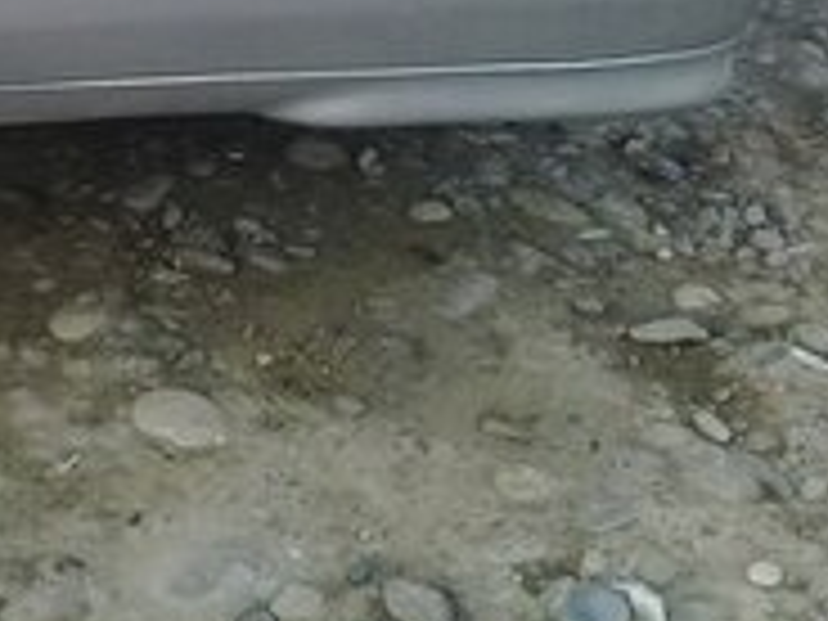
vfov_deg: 12.4
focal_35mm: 111
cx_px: 108
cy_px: -434
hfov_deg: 17.5
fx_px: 2655
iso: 50
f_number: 2.2
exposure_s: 1/150
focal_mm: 3.3
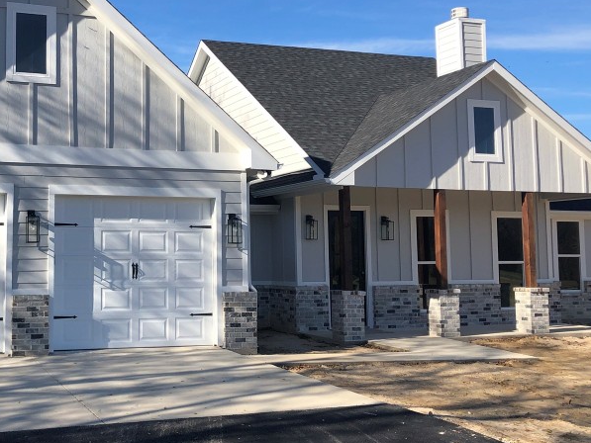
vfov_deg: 30.2
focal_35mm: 48
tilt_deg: +3.8
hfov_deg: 38.7
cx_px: 157
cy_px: 196
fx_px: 820
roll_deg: +0.0
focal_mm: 3.99
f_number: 1.8
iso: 20
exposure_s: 1/1656
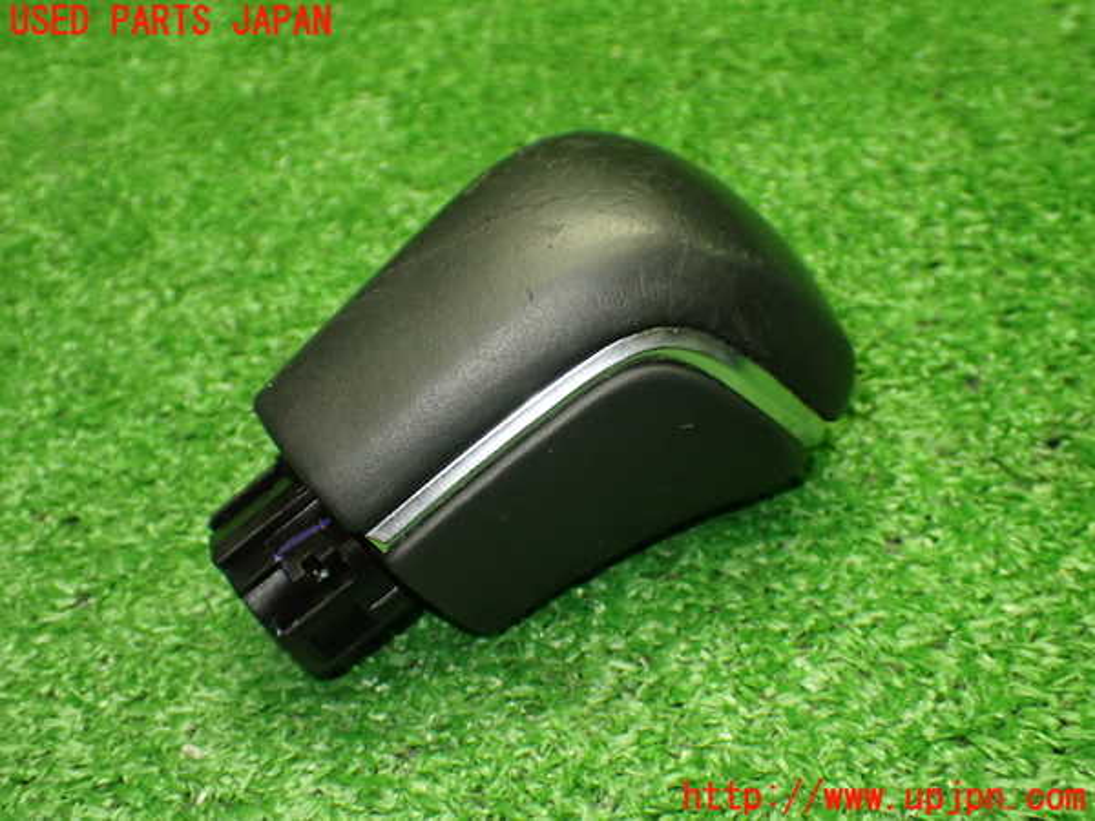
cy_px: 410
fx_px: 1297
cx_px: 548
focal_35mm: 41
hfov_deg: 45.8
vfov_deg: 35.1
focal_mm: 7.31
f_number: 2.8
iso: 800
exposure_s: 1/80
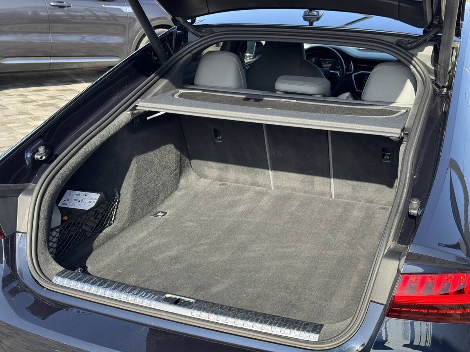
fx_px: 652
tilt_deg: -17.5
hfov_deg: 39.7
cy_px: 176
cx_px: 235
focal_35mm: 48
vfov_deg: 30.3
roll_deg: +0.7
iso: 64
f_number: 1.78
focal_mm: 6.76
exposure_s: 1/731
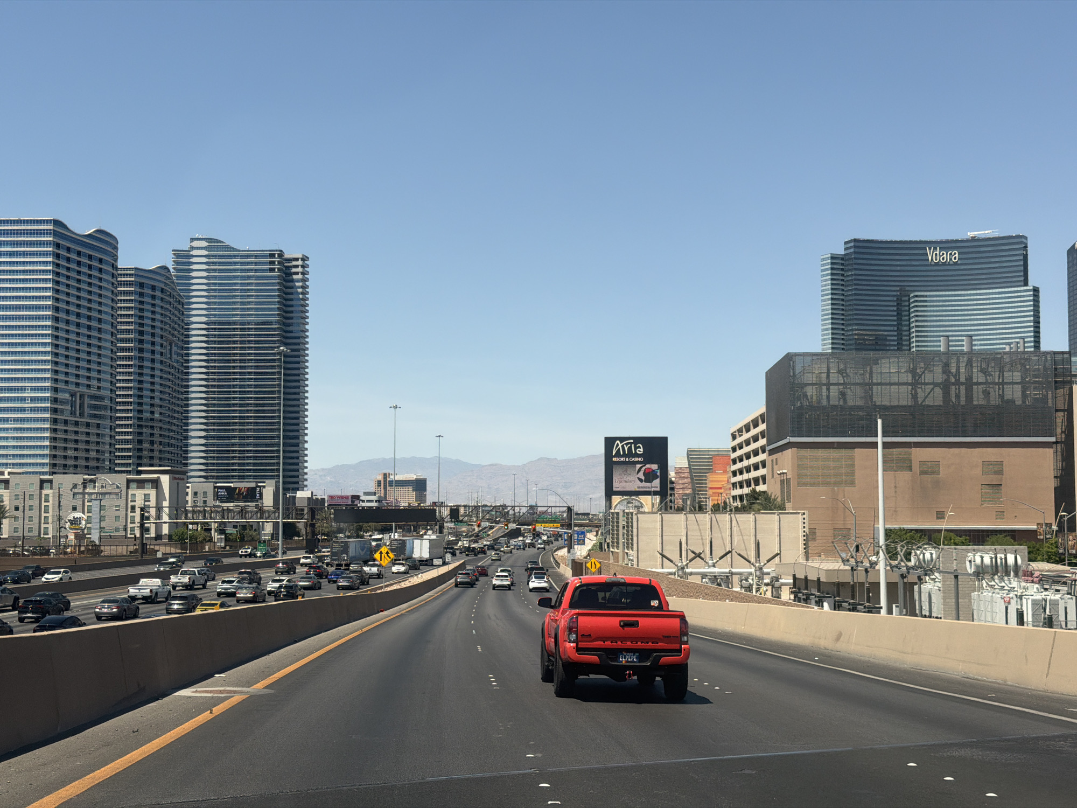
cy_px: 404
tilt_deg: +2.8
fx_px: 1493
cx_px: 538
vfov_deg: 30.3
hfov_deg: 39.7
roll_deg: -2.3
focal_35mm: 48
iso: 64
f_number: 1.78
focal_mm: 6.76
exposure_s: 1/4098
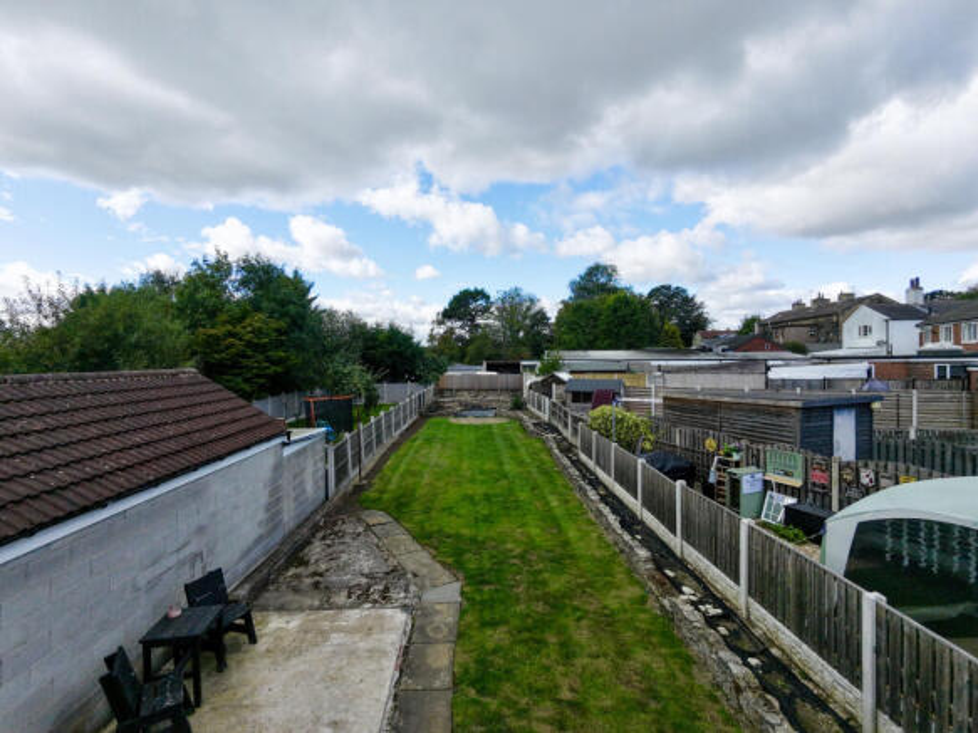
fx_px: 452
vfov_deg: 78.1
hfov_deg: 94.5
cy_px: 366
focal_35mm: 16
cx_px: 489
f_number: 2.2
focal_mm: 3.05
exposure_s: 1/800
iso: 230
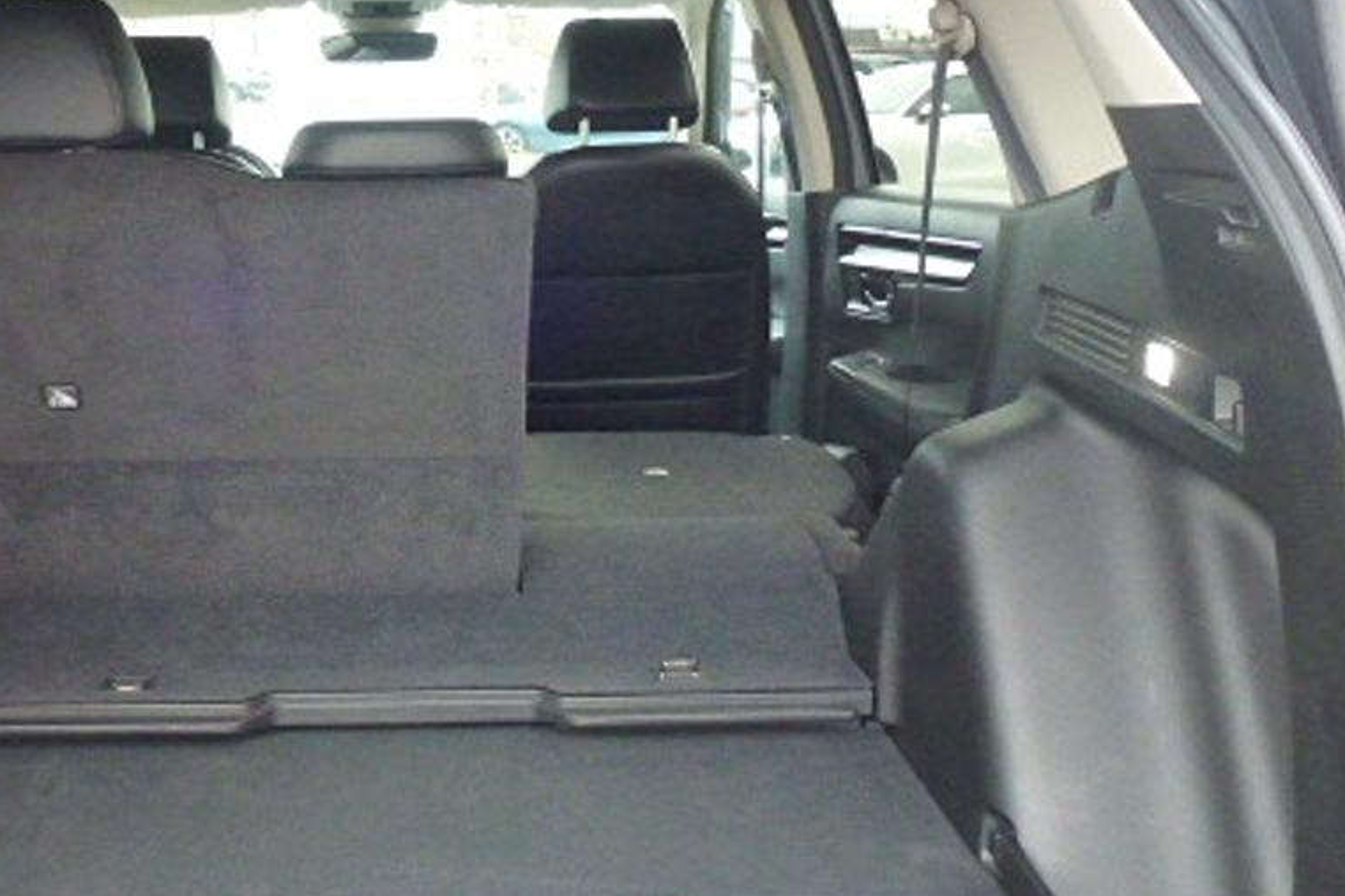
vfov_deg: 31.9
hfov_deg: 45.1
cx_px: 362
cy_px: 435
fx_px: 1569
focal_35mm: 42
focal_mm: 4.3
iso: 800
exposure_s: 1/60
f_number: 3.3
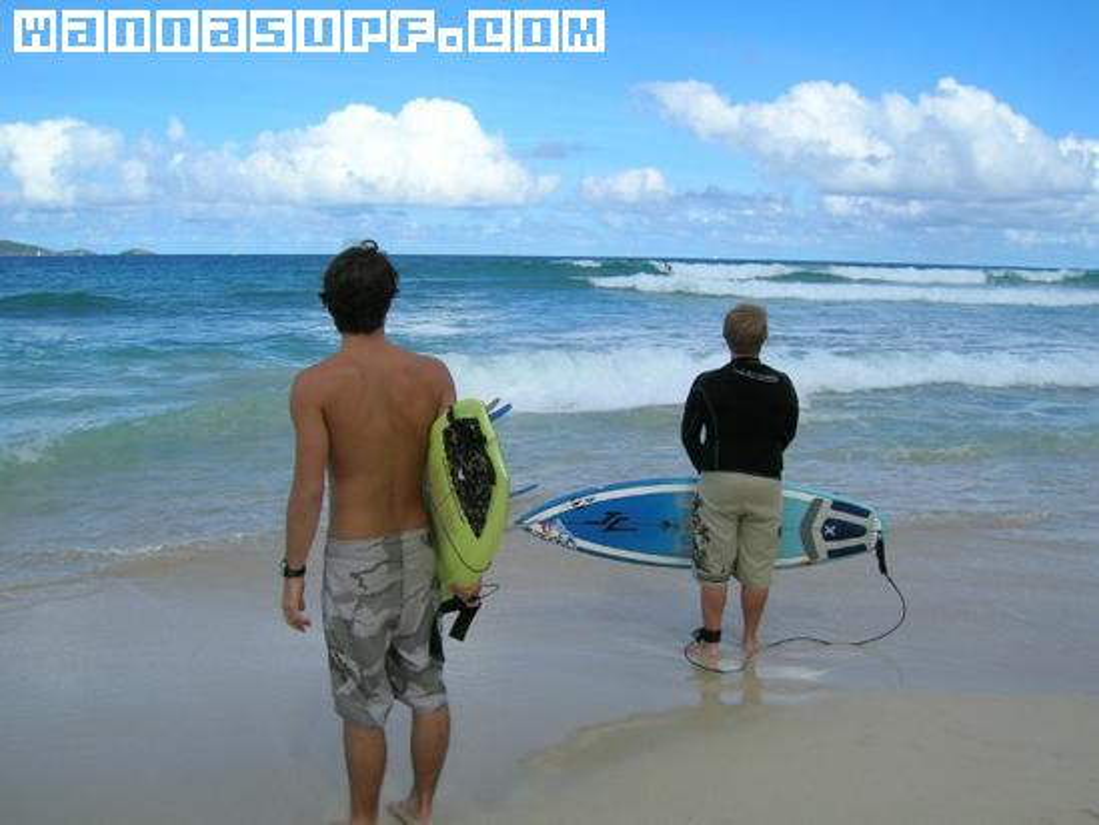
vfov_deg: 41.8
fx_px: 1080
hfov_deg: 53.9
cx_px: 550
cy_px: 412
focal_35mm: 34
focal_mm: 5.7
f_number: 4.9
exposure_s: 1/480
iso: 50
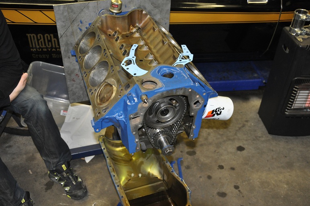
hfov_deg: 51.3
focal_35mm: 38
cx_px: 155
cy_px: 103
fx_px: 323
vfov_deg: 35.4
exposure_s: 1/60
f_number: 4
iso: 800
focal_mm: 25
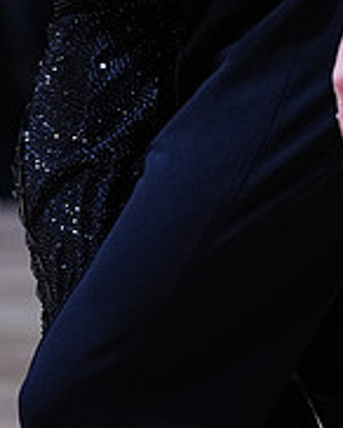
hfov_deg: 2.6
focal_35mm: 598
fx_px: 7576
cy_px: -212
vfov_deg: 3.2
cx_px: 123
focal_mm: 200
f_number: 4
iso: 1250
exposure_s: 1/500
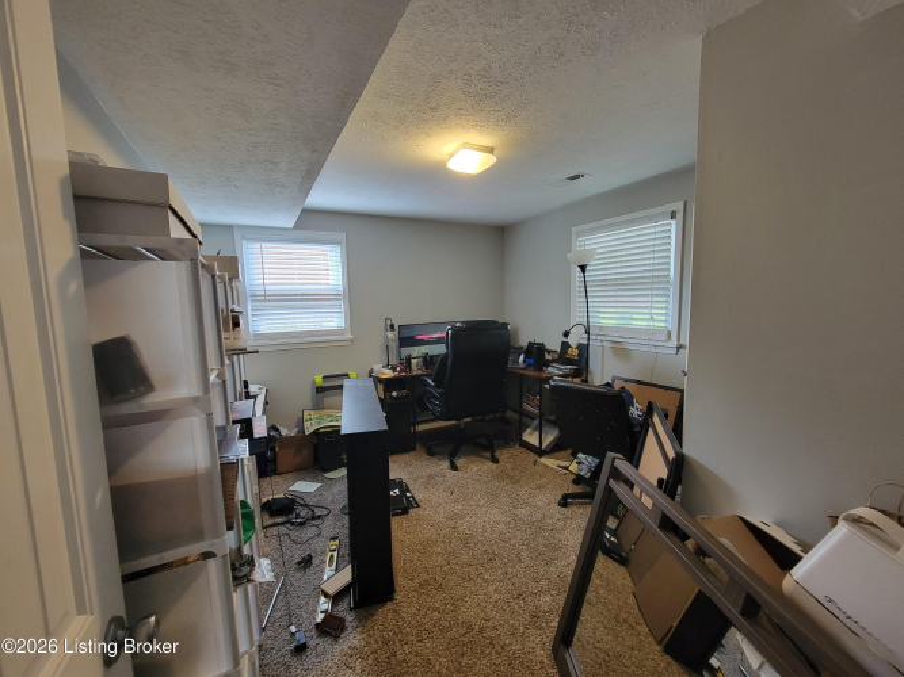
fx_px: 339
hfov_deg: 106.2
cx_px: 452
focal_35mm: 13
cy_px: 338
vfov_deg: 89.9
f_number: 2.2
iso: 320
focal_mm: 2.2
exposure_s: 1/40
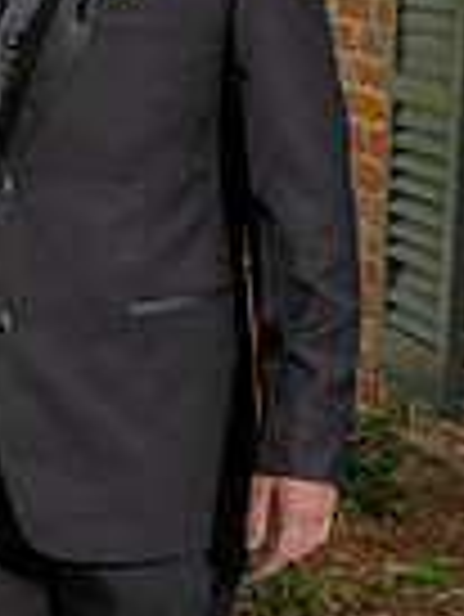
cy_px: 373
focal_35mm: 139
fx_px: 2480
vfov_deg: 14.2
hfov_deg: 10.6
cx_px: 63
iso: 100
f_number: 5.6
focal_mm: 44
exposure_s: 1/160
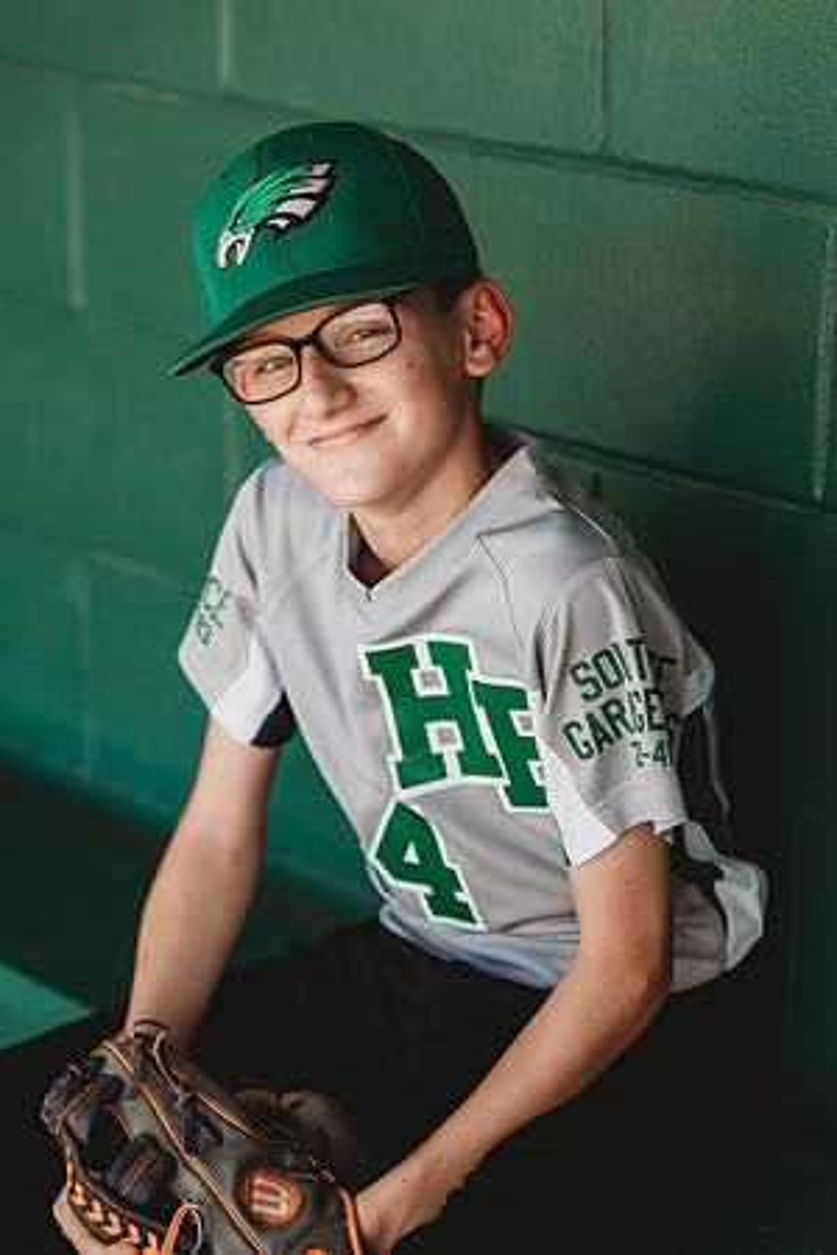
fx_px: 2964
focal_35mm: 85
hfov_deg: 16.1
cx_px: 418
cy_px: 628
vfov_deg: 23.9
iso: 200
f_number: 2.8
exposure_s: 1/400
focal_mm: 85
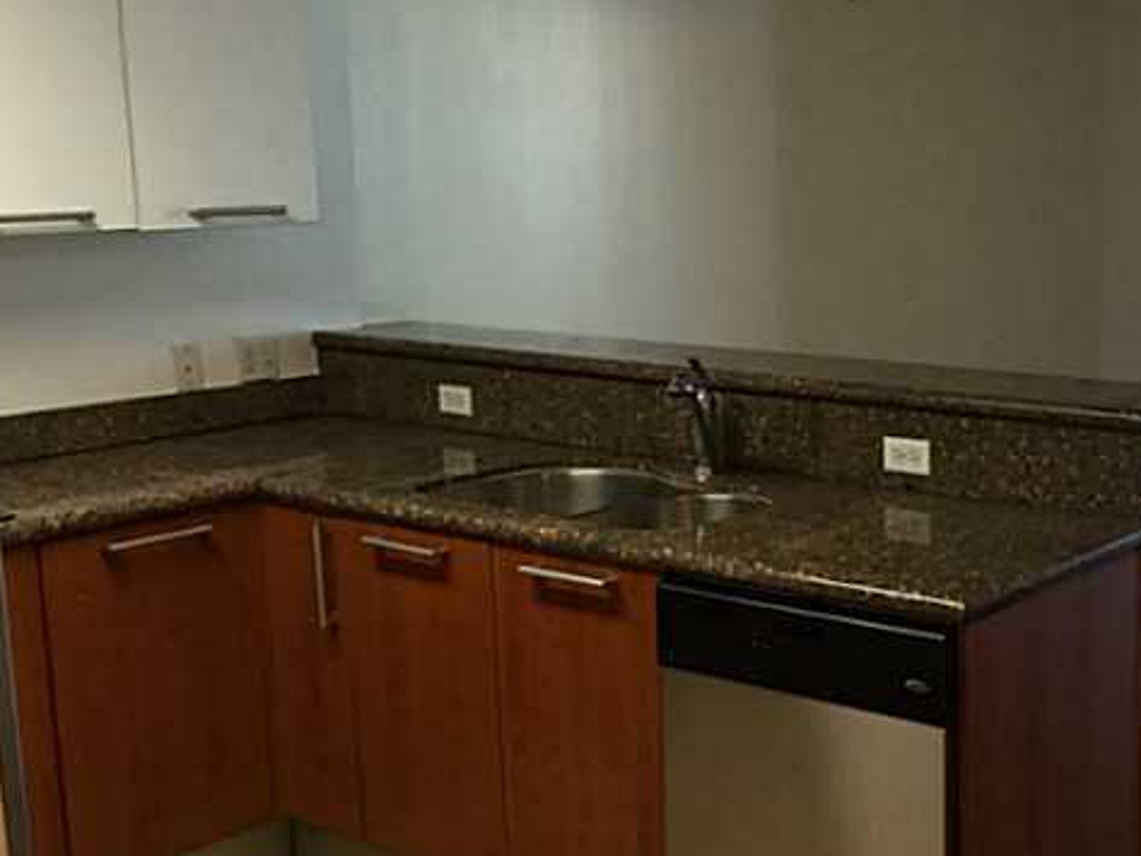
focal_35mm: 49
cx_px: 946
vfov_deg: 29.7
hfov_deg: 37.2
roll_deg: +0.0
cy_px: 446
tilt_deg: -10.3
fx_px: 1616
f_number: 2.2
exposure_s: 1/15
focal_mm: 4.15
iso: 64
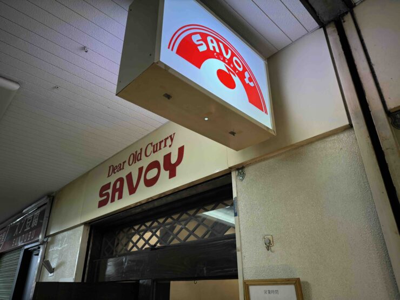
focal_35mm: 24
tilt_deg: +26.1
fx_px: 277
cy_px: 150
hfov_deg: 71.6
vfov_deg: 56.8
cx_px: 200
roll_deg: +1.3
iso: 160
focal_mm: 6.76
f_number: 1.78
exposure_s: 1/120
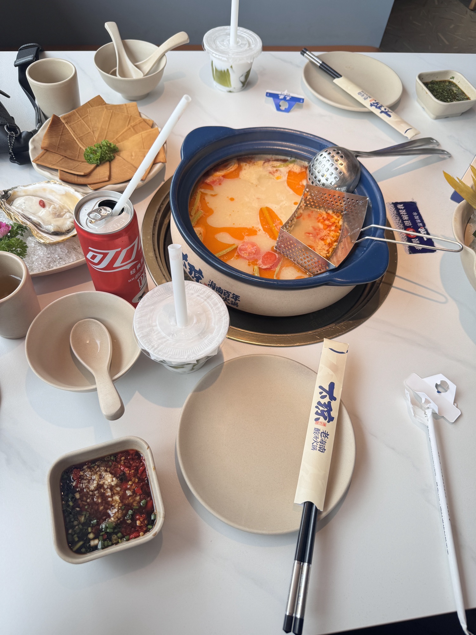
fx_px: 440
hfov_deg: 56.8
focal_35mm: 24
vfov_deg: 71.6
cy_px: 318
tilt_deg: -56.3
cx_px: 238
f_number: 1.78
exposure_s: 1/399
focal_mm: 6.76
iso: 80
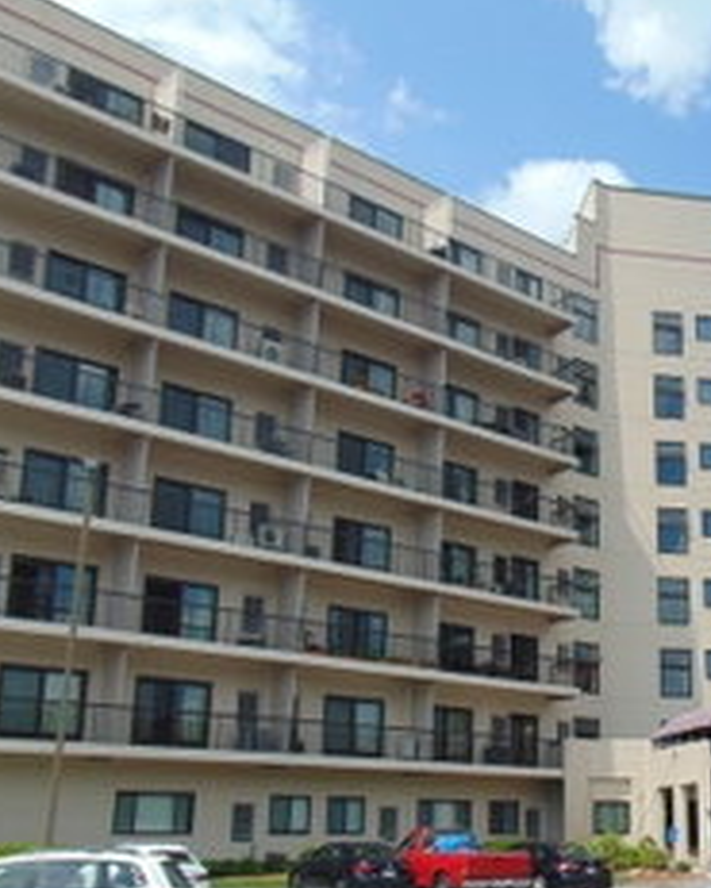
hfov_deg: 32.2
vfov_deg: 40.9
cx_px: 609
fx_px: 1183
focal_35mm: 45
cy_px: 534
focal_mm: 4.5
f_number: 7.7
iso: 80
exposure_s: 1/250
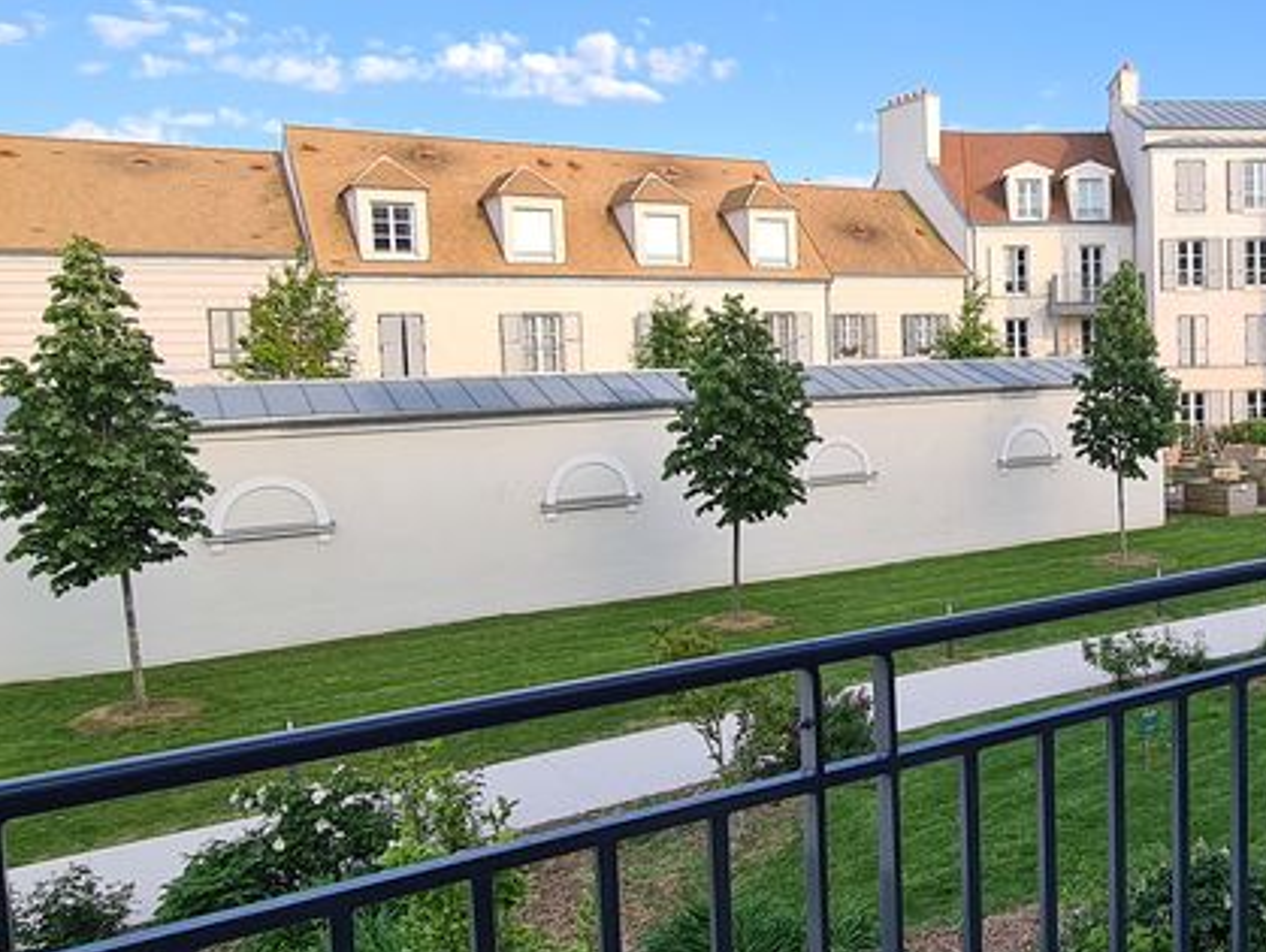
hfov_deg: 53.1
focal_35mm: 31
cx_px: 1073
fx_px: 1135
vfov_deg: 45.5
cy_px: 453
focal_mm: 2.22
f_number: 2.2
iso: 64
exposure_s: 1/634
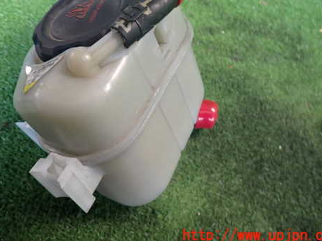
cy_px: 86
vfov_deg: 42.5
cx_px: 130
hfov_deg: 55.0
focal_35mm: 33
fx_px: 307
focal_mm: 4.5
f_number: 2
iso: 320
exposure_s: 1/30
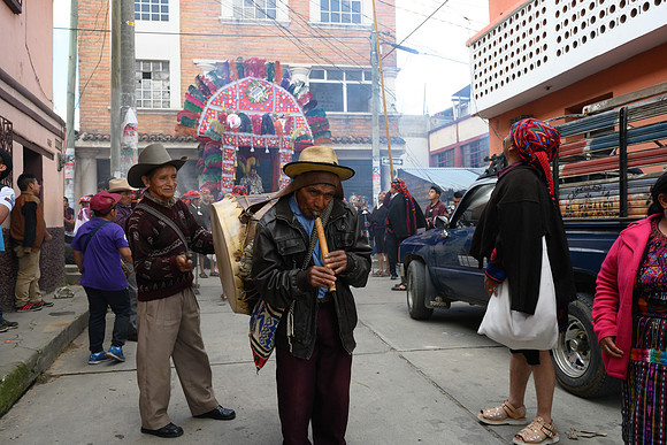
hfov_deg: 61.9
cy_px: 222
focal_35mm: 30
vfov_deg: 43.6
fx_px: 556
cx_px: 334
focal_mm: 30
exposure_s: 1/125
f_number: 8
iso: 320
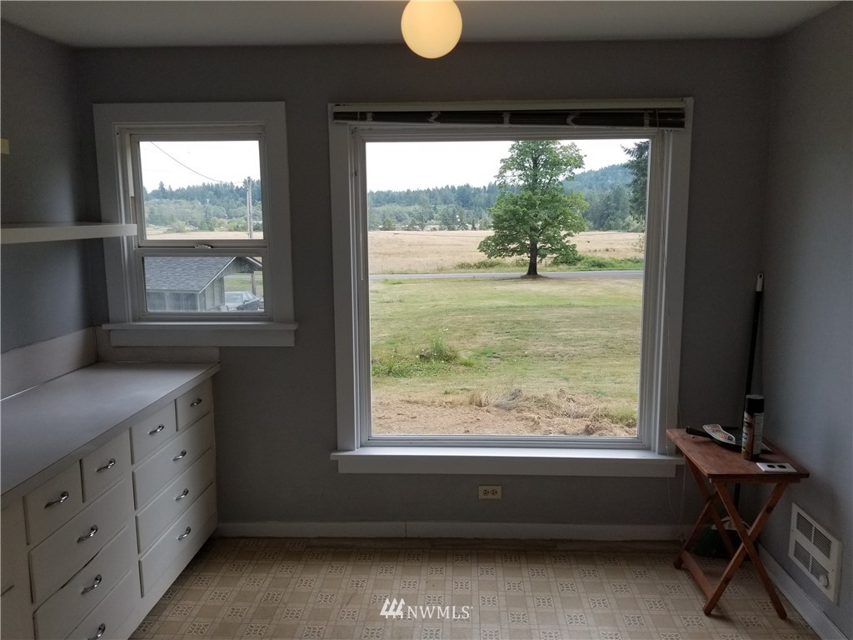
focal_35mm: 26
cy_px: 320
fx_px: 641
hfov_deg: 67.3
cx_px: 426
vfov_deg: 53.1
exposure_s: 1/722
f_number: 1.7
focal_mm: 4.3
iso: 50
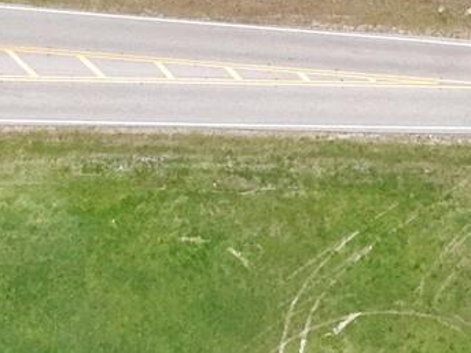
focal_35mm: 112
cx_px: -74
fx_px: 1523
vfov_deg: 11.4
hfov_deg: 16.9
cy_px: 783
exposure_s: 1/8000
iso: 1600
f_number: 1.8
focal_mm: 8.67
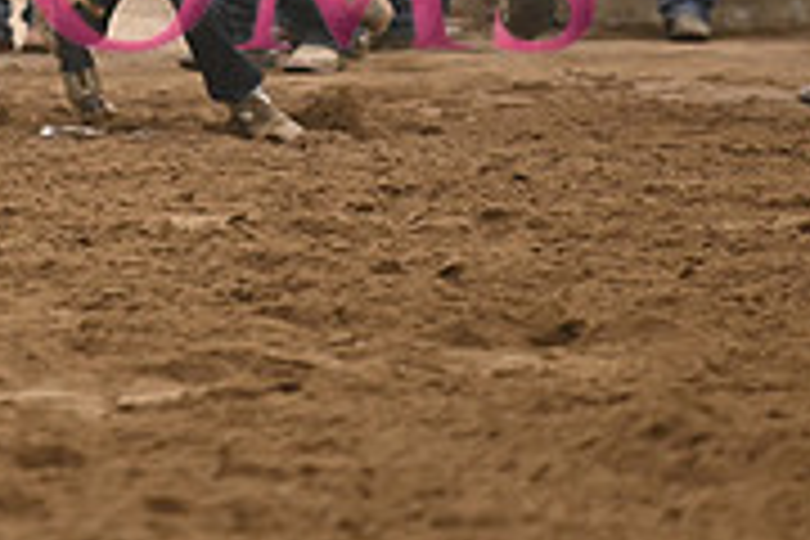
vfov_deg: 2.1
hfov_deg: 3.2
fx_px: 14511
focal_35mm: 645
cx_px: -18
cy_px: -173
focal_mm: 200
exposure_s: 1/400
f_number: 2.8
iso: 3200
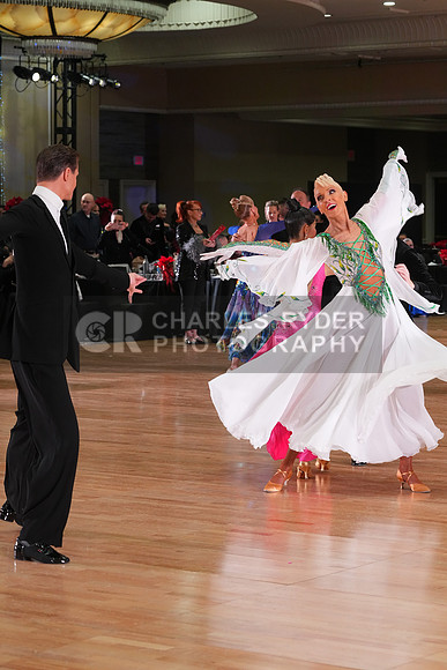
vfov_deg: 21.0
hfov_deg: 14.1
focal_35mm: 97
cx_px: 224
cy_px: 335
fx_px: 1805
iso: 3200
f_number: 6.3
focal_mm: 97
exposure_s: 1/200
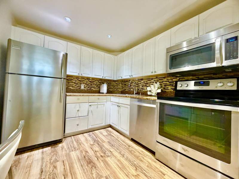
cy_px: 90
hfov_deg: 102.1
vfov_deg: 85.7
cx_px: 120
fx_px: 97
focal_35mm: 14
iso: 500
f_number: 2.2
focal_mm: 2.22
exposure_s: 1/60
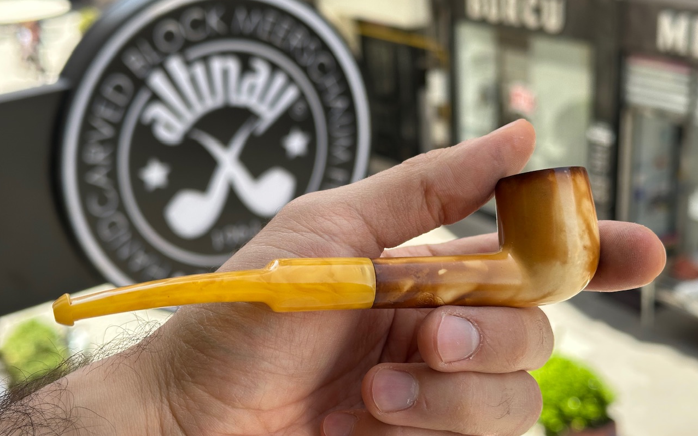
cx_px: 349
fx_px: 970
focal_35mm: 51
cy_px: 251
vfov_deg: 25.3
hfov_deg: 39.6
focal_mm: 6.86
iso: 64
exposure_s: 1/651
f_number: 1.78
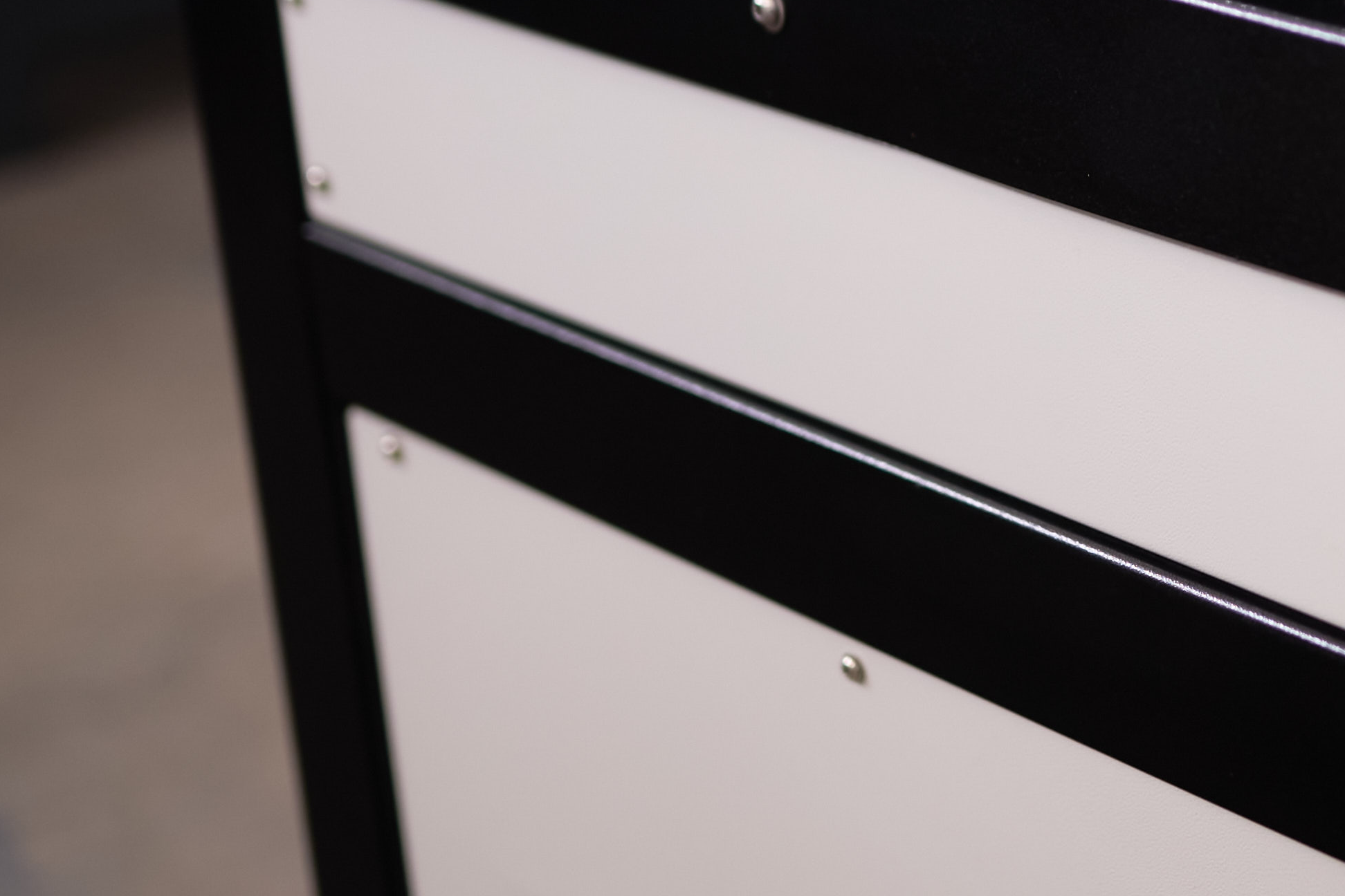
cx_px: 1488
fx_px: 4035
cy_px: -138
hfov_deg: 18.2
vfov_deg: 12.4
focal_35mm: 108
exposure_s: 1/100
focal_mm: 35
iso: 800
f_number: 1.4
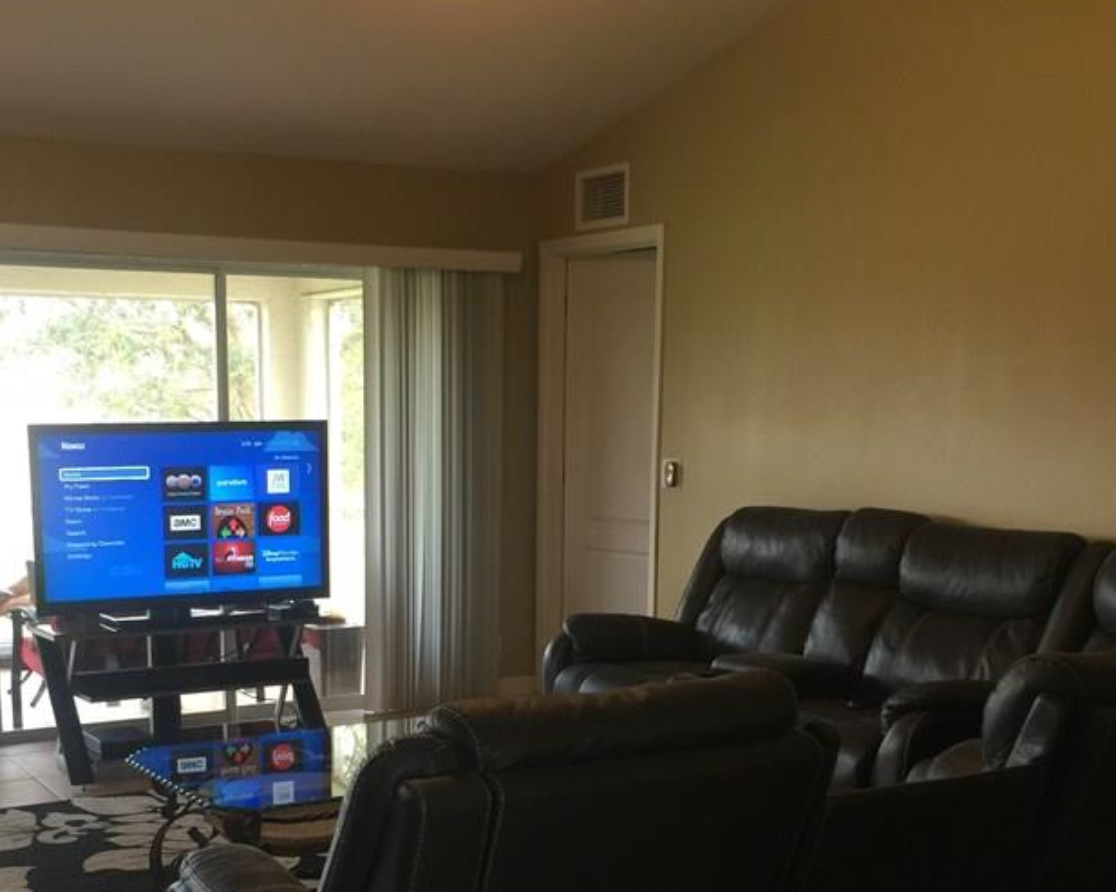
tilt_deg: -10.0
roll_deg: -1.8
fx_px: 1552
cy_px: 680
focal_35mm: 47
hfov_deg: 39.3
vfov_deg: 31.4
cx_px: 432
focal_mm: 4.15
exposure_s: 1/15
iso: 32
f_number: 2.2
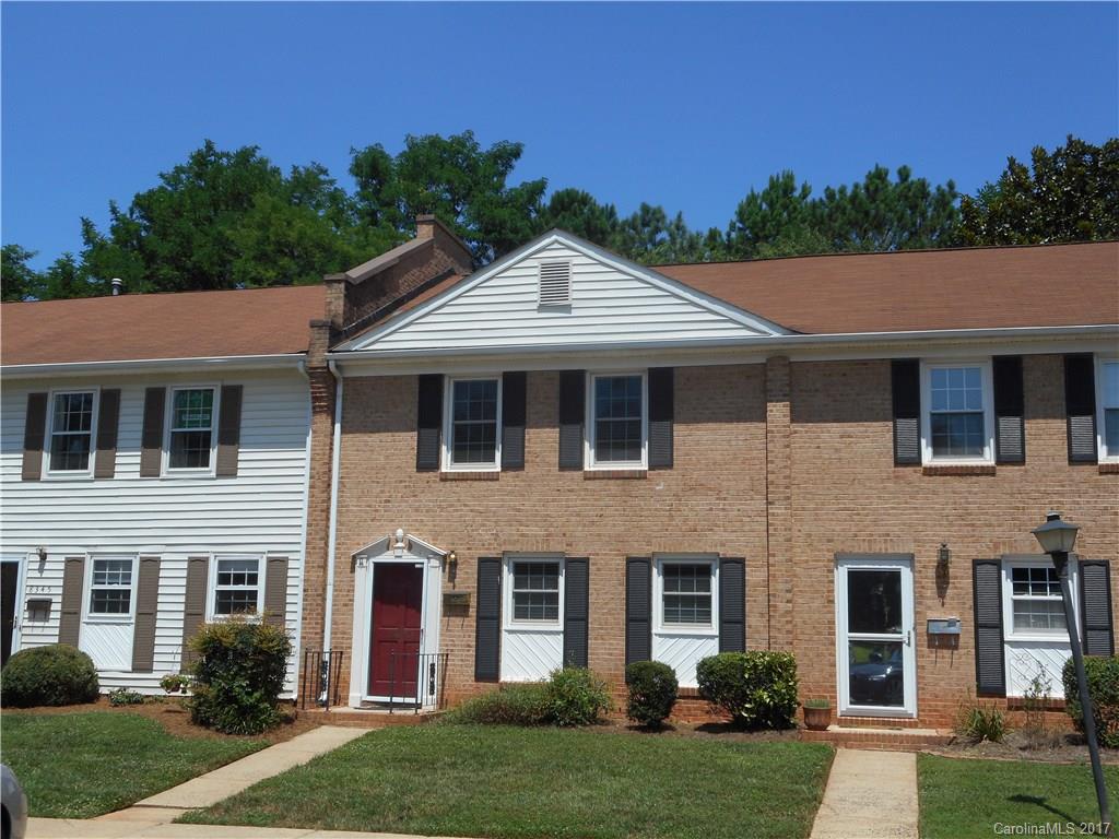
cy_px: 420
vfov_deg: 36.8
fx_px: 1261
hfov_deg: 47.9
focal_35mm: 39
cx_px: 560
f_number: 4.5
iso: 80
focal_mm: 6.9
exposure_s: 1/640
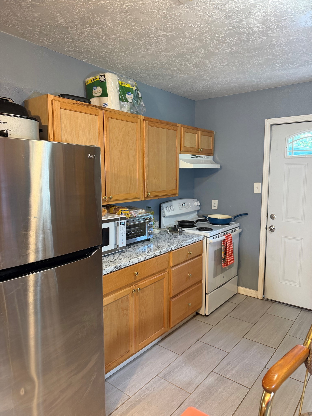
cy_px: 208
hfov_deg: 56.8
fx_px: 288
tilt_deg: -7.8
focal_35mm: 24
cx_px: 156
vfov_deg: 71.6
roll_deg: +0.0
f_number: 1.78
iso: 250
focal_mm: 6.76
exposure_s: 1/60
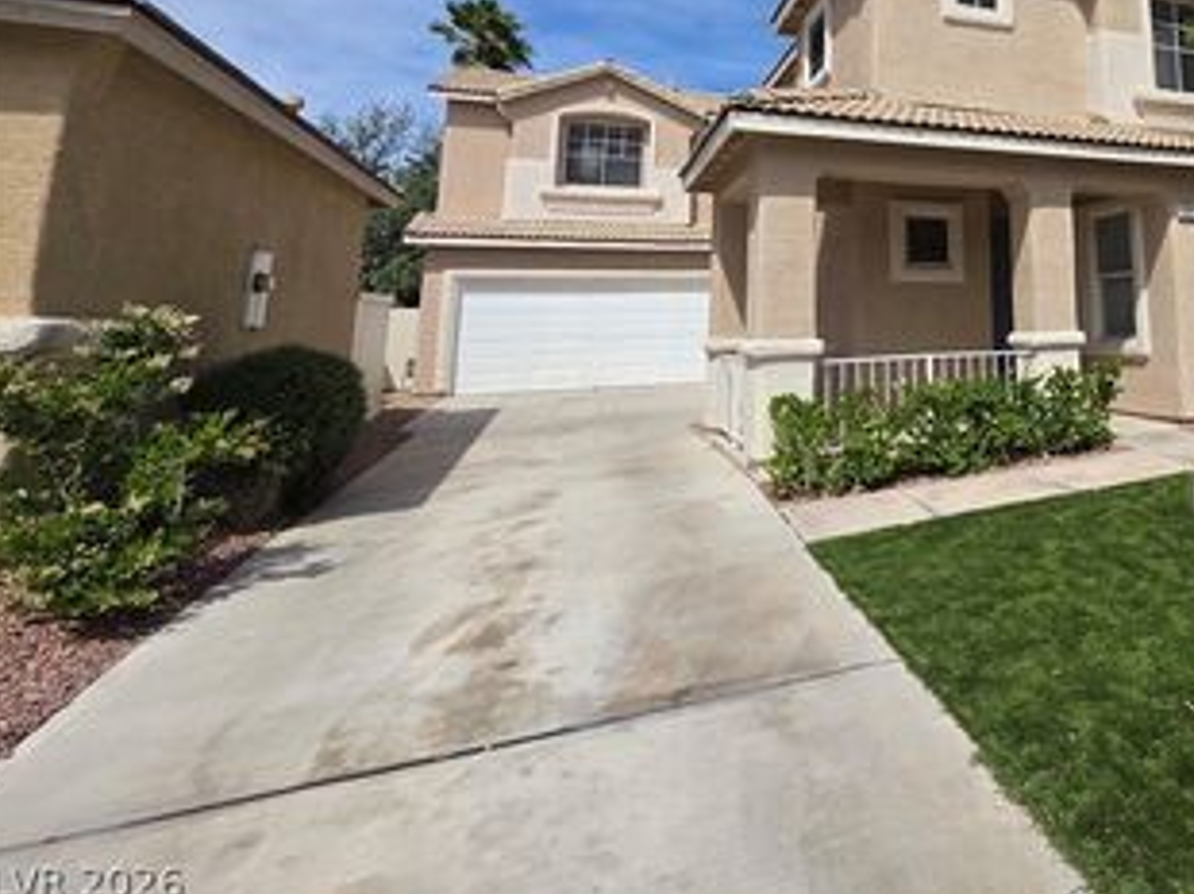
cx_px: 940
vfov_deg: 58.9
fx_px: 724
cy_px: 191
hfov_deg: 71.8
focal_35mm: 21
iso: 40
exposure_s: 1/2929
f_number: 1.9
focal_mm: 2.2
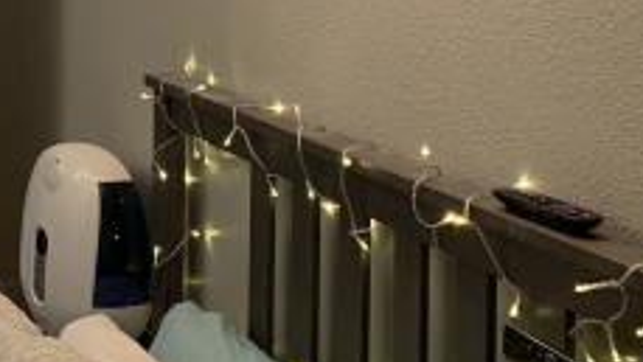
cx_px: -168
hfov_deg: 23.9
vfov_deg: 14.6
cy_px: -118
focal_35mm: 79
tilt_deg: -1.1
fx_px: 1347
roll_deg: +0.1
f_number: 1.8
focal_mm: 4.25
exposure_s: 1/60
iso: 125
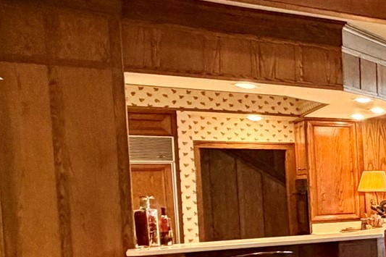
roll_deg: +0.6
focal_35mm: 56
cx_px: 724
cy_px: 210
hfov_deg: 20.9
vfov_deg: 23.8
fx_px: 600
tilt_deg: -3.0
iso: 500
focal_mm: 2.22
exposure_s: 1/60
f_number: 2.2
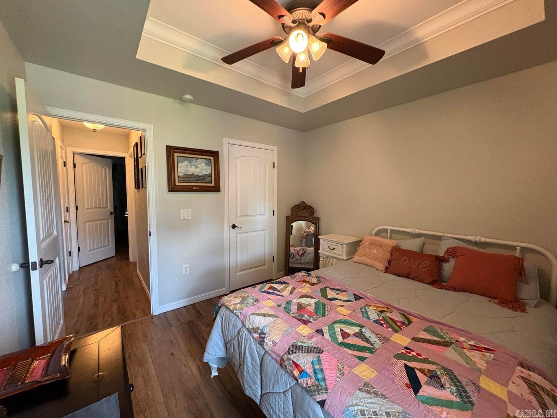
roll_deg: -0.3
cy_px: 209
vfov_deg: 85.7
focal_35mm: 14
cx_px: 278
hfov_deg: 102.1
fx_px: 225
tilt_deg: -3.8
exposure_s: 1/60
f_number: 2.2
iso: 500
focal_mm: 2.22
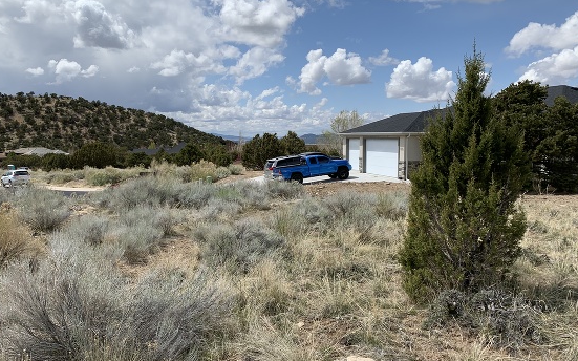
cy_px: 166
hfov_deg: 59.5
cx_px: 254
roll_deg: -0.8
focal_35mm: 32
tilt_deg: -1.8
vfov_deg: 39.4
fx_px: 504
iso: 25
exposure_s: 1/4098
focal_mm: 4.25
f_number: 1.8
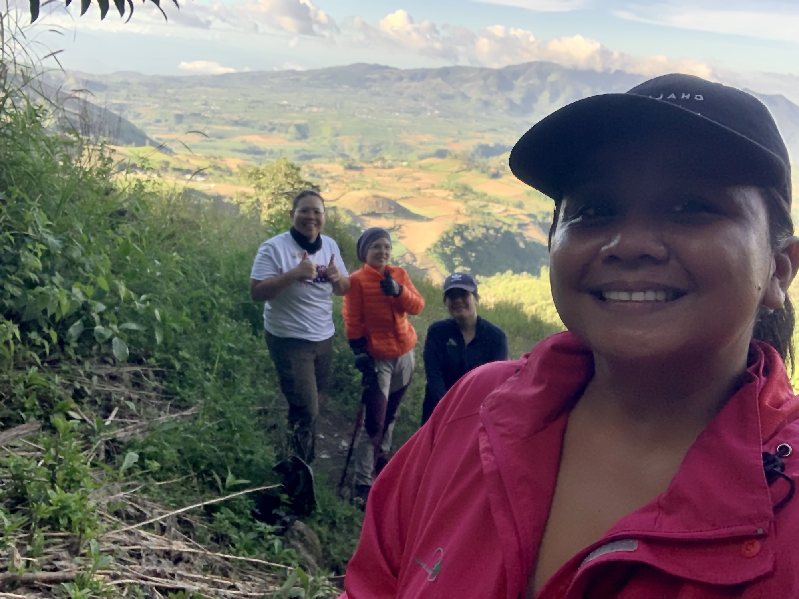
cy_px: 300
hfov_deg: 56.8
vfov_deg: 44.2
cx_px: 400
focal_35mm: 32
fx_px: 739
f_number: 2.2
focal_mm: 2.87
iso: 16
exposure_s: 1/618
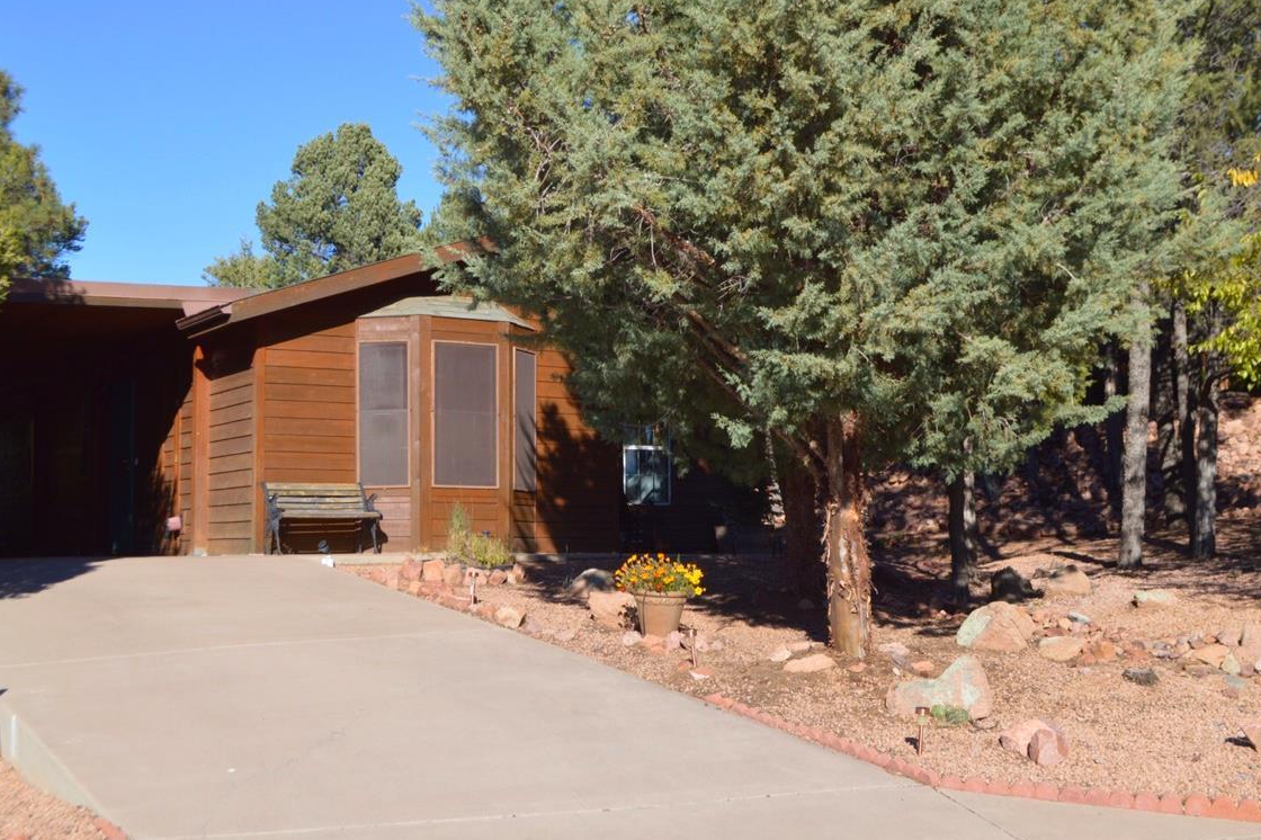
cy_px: 415
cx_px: 661
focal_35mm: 48
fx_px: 1681
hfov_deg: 41.1
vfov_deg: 28.1
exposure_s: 1/200
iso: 100
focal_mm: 28
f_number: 7.1
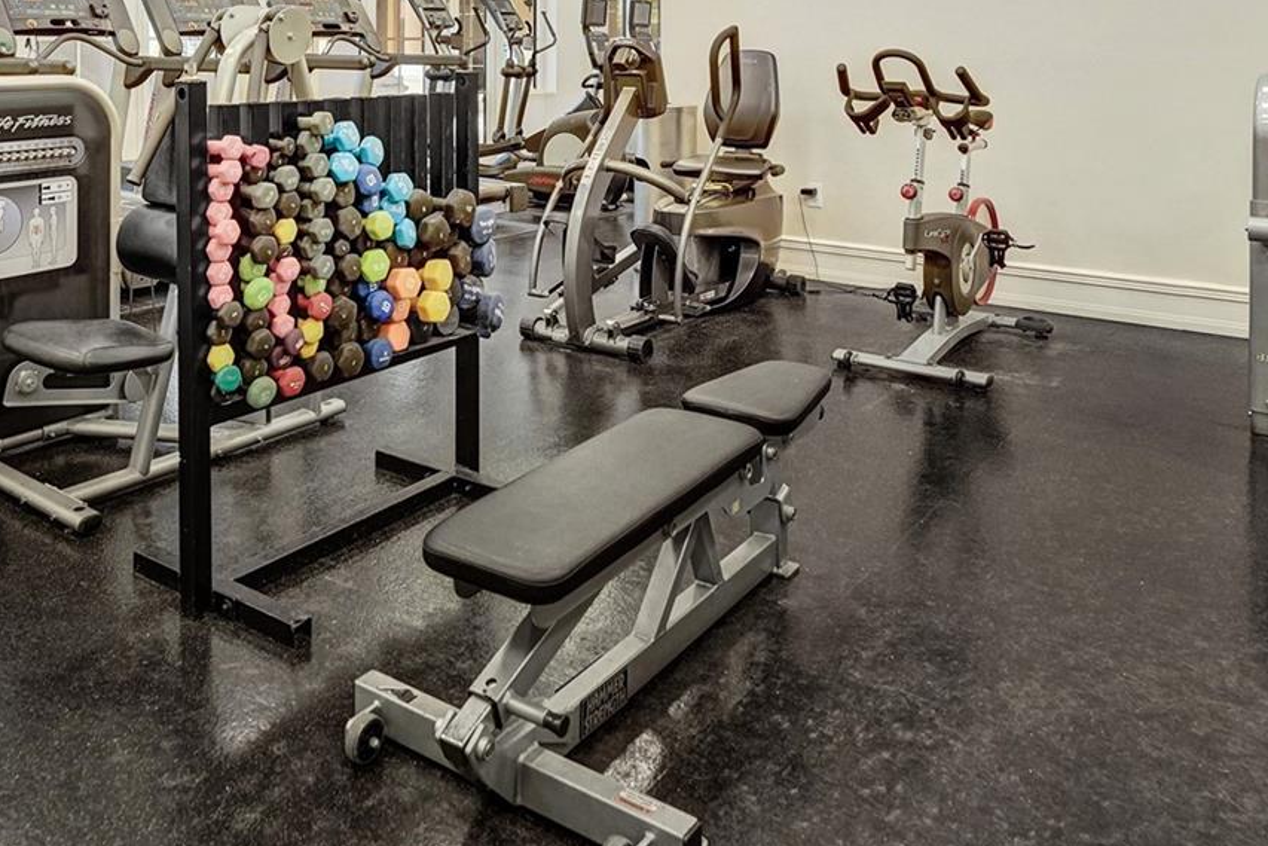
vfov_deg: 38.6
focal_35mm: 32
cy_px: 74
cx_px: 519
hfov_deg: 59.1
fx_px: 1110
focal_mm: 16.8
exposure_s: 1/125
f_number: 5
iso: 1600
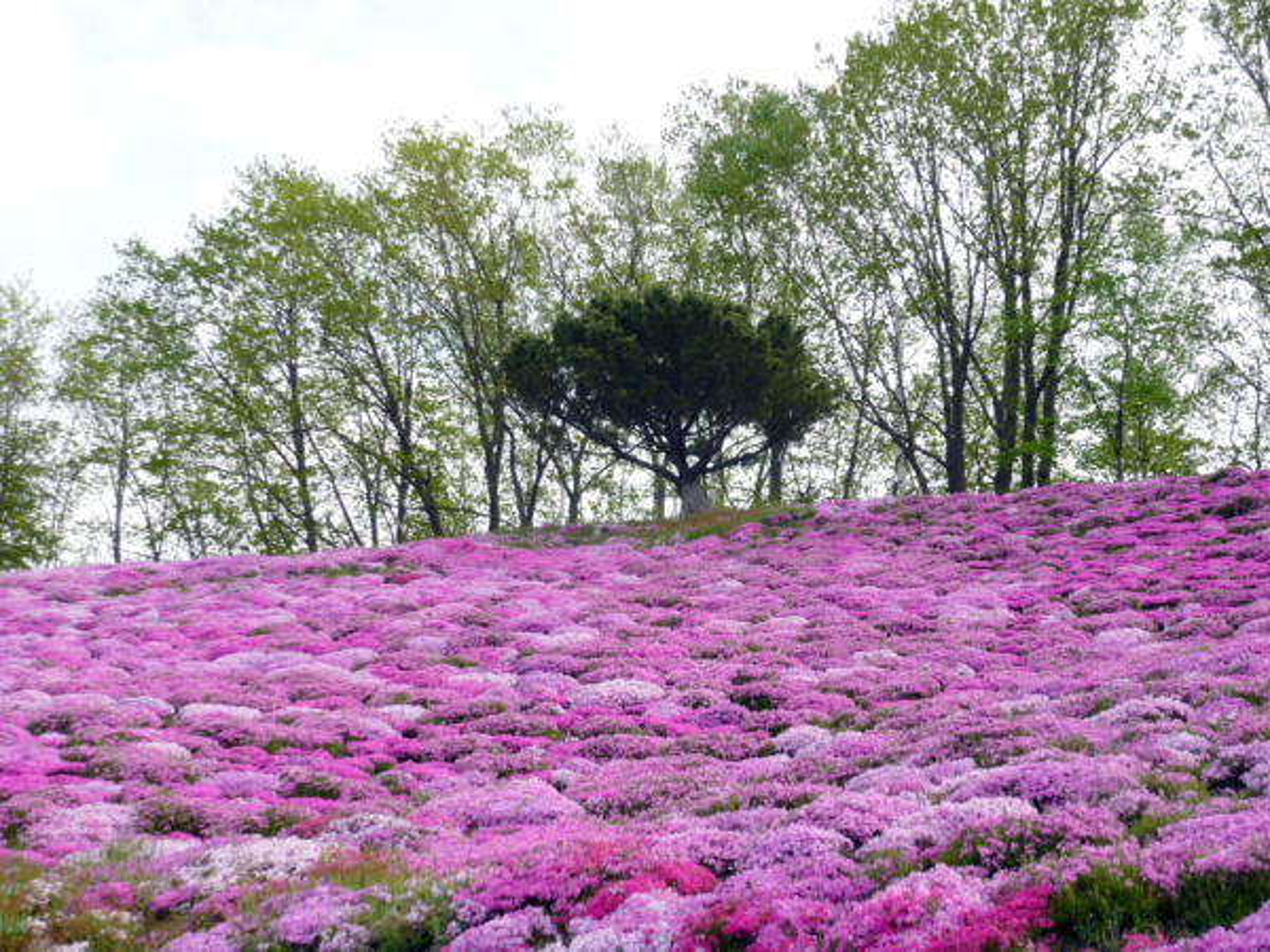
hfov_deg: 34.9
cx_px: 635
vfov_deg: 26.6
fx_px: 2018
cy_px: 476
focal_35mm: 55
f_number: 3.4
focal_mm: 9.1
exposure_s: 1/400
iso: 100
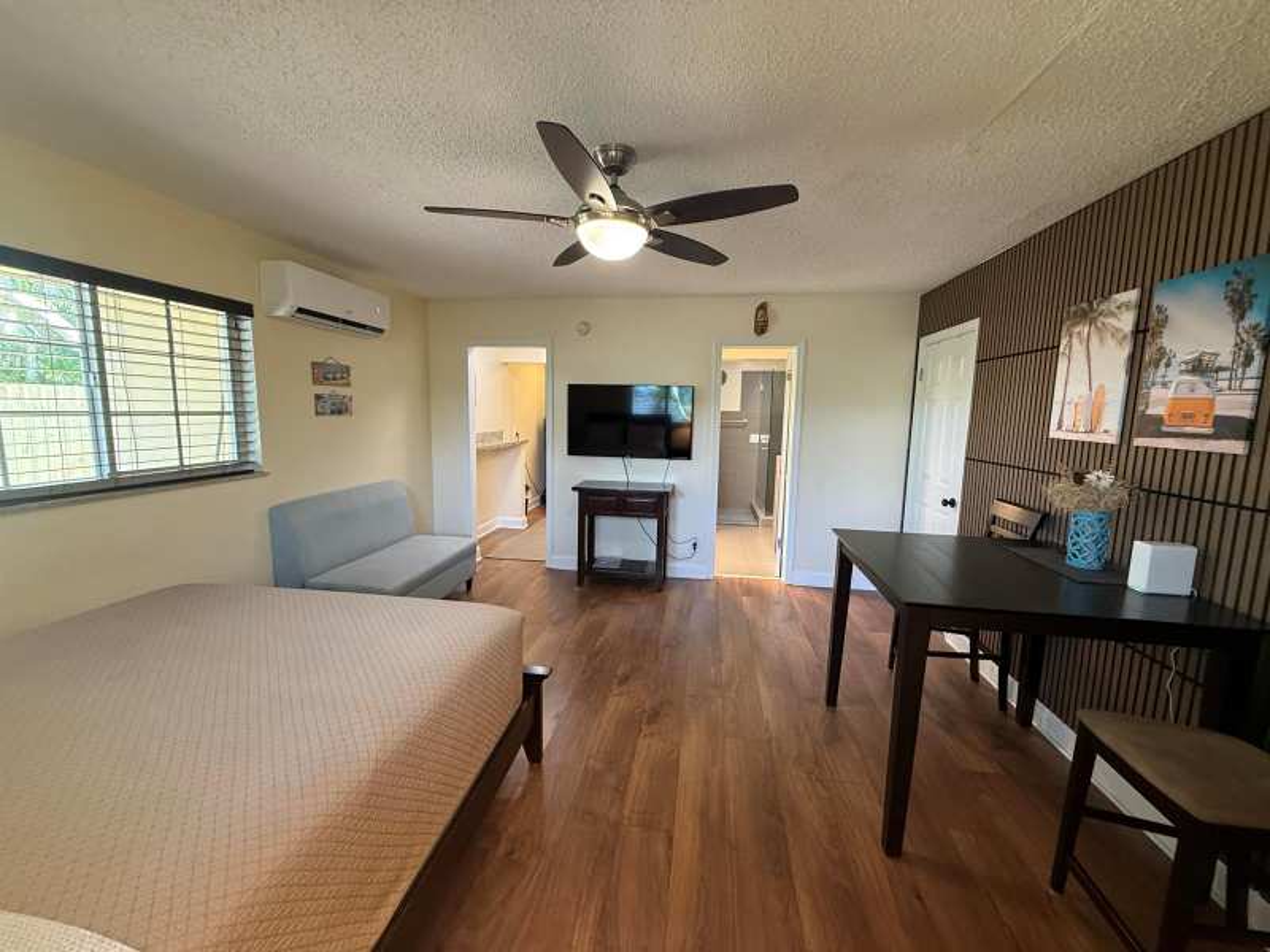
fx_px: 514
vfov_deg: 85.7
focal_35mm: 14
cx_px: 635
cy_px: 476
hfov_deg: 102.1
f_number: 2.2
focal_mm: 2.22
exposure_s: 1/60
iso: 250
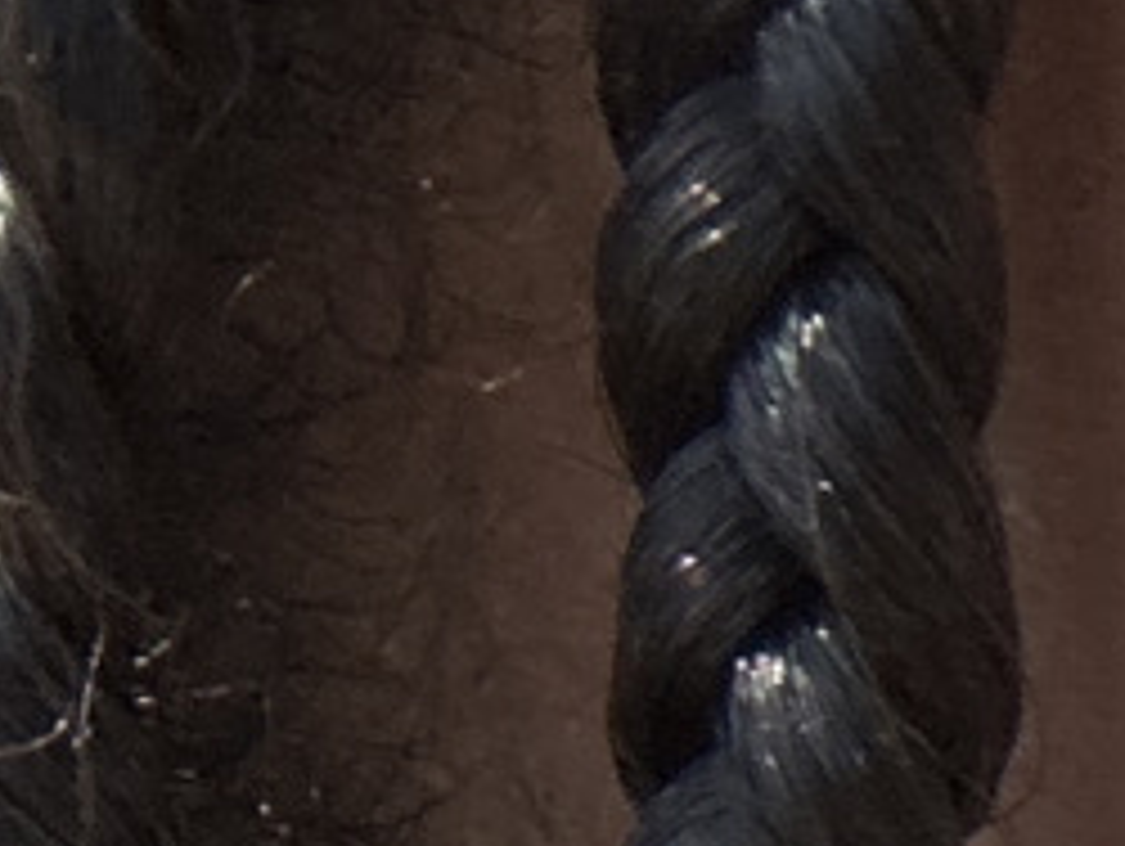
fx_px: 5986
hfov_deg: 7.6
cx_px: 4424
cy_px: 2704
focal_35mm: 184
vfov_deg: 7.1
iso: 25
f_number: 1.9
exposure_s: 1/563
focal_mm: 2.69
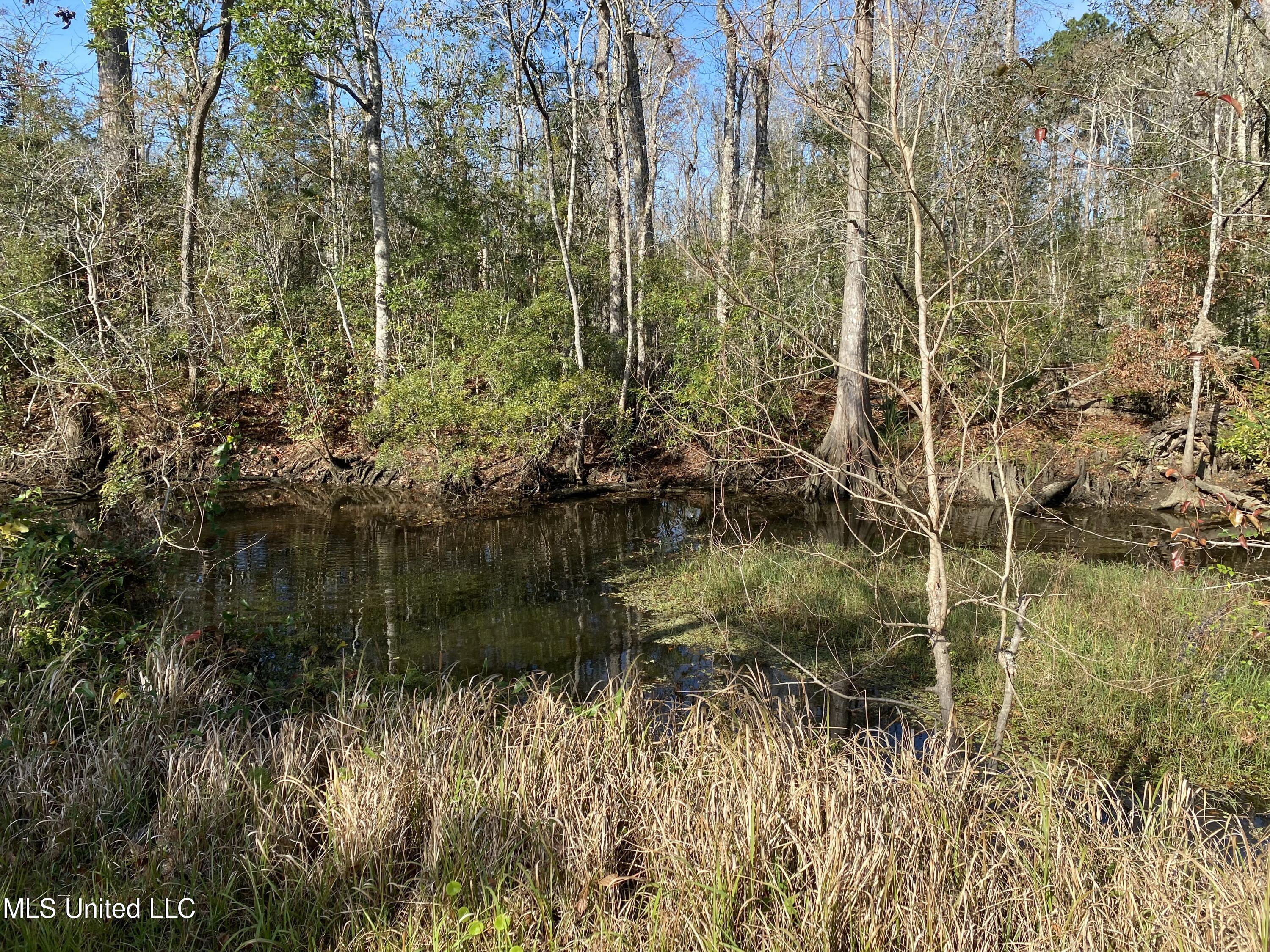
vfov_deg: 53.1
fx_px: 954
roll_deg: -1.9
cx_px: 635
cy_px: 476
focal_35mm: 26
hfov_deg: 67.3
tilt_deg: -7.1
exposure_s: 1/1053
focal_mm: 4.25
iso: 32
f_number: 1.8
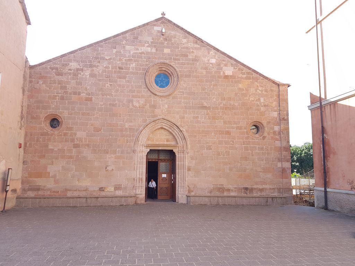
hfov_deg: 67.3
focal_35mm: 26
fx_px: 267
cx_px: 178
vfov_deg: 53.1
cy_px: 133
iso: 40
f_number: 1.7
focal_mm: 4.2
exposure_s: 1/286
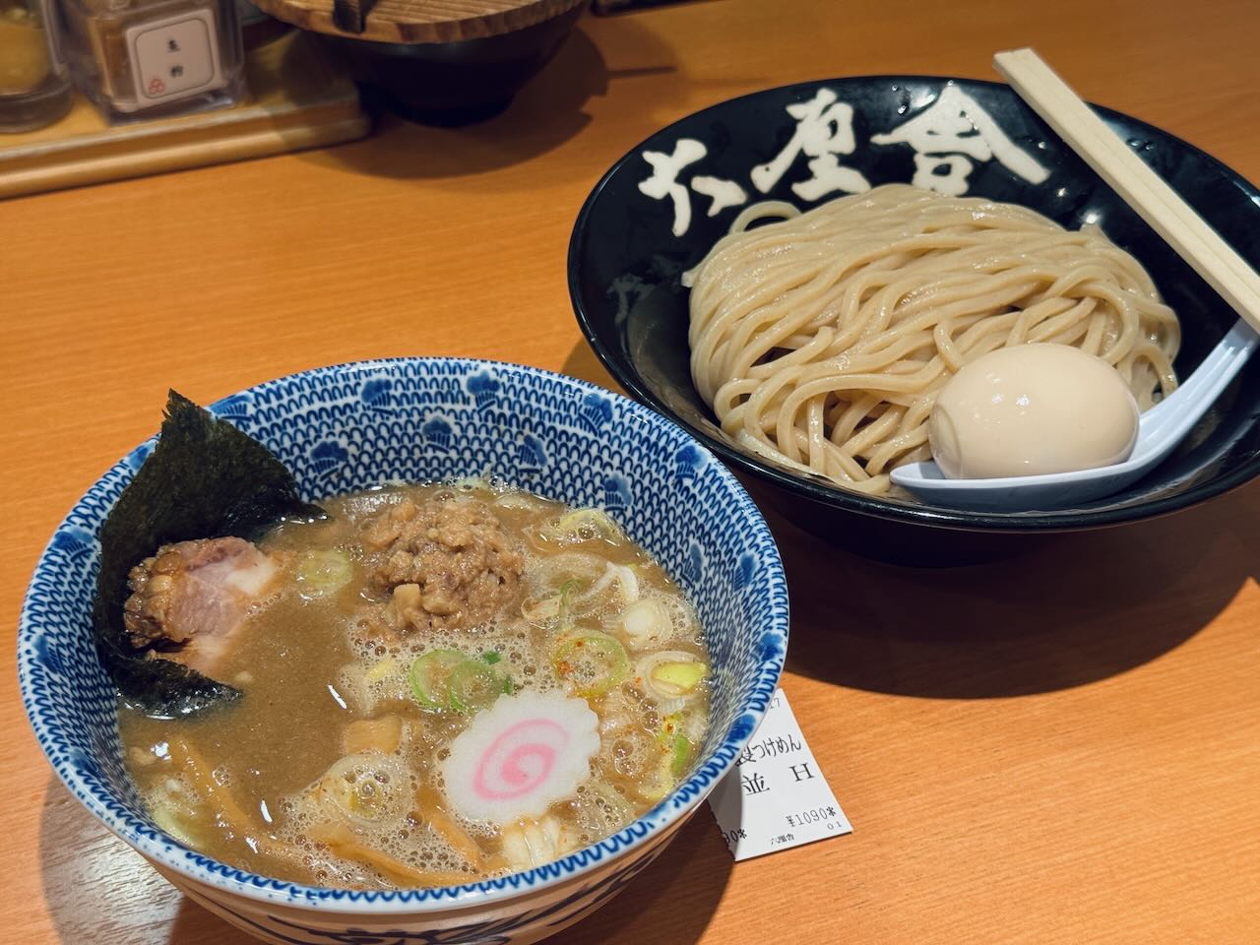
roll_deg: -2.3
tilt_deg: -41.9
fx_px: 1747
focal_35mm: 48
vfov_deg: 30.3
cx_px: 630
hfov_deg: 39.7
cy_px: 472
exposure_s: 1/100
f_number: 1.78
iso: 80
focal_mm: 6.76
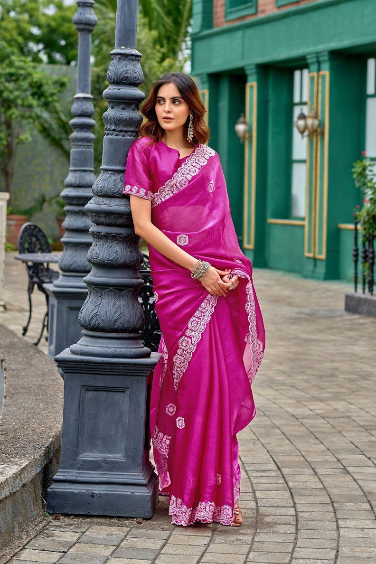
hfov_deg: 16.1
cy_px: 282
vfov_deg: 23.9
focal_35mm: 85
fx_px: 1332
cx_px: 188
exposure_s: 1/200
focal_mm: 85
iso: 125
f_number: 4
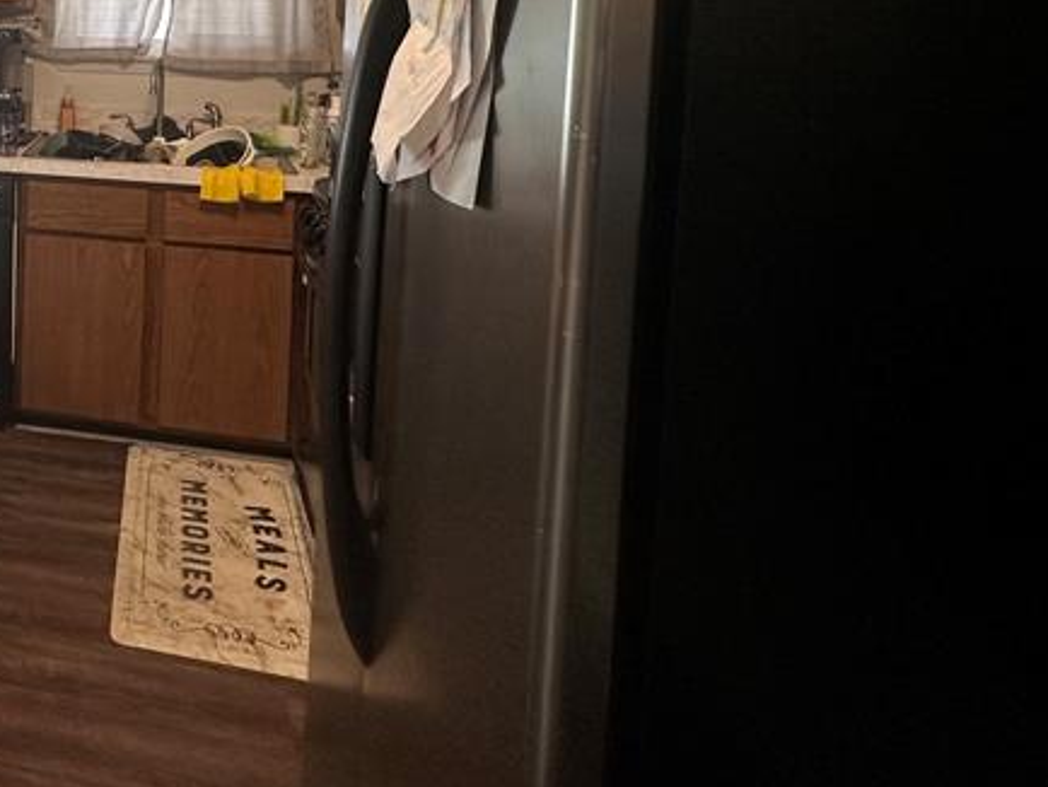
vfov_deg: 39.0
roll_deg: -1.1
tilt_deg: -2.4
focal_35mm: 33
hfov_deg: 43.4
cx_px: -94
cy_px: 36
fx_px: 1000
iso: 160
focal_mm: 2.22
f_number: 2.2
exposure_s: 1/60
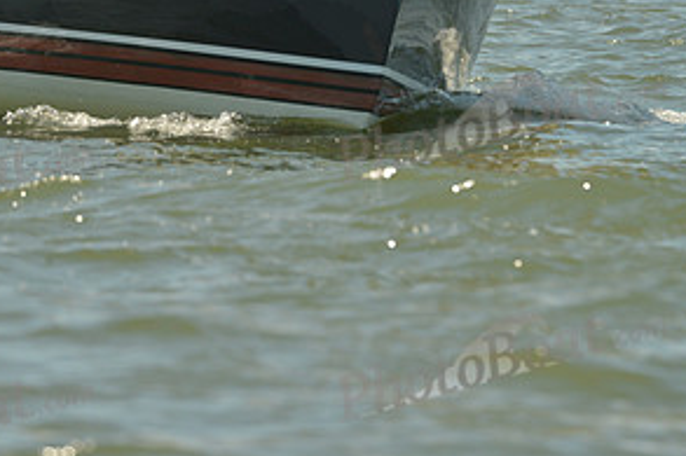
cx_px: 218
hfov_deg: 2.6
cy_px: 34
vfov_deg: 1.7
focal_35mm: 793
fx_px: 15102
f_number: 7.1
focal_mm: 400
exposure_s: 1/1000
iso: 200
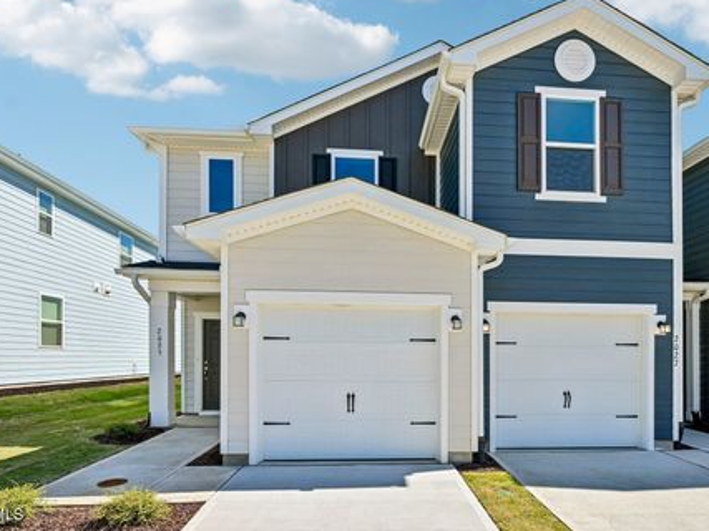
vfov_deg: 69.9
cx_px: 394
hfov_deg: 85.7
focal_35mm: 19
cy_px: 263
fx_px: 380
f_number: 8
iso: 100
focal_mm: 16.5
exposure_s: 1/500
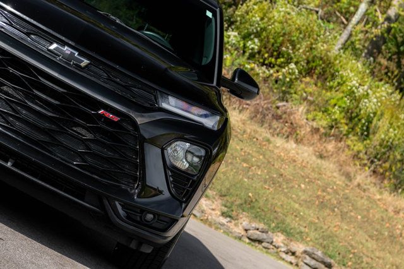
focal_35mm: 105
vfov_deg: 13.0
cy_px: 134
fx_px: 1178
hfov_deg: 19.5
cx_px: 202
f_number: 5.6
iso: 640
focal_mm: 70
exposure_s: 1/2000
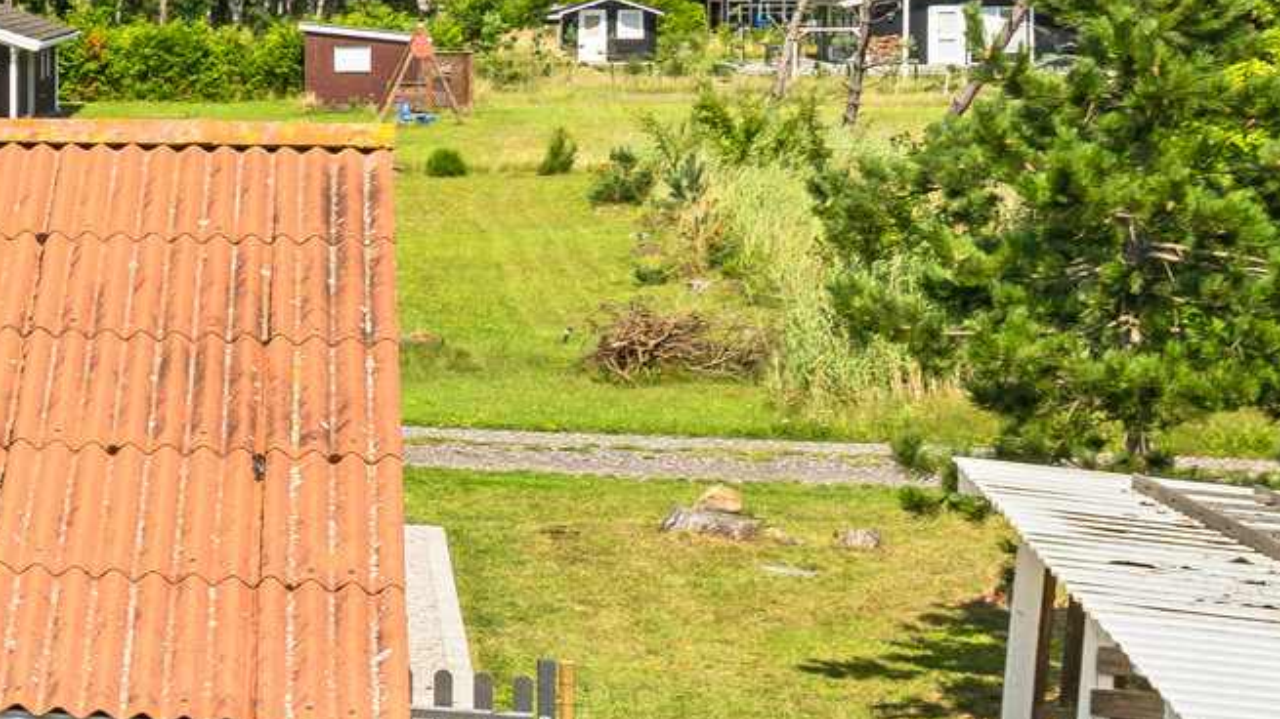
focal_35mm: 96
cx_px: -1098
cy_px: -2
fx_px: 3257
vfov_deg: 12.4
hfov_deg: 17.5
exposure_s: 1/250
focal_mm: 20
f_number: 8
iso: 200
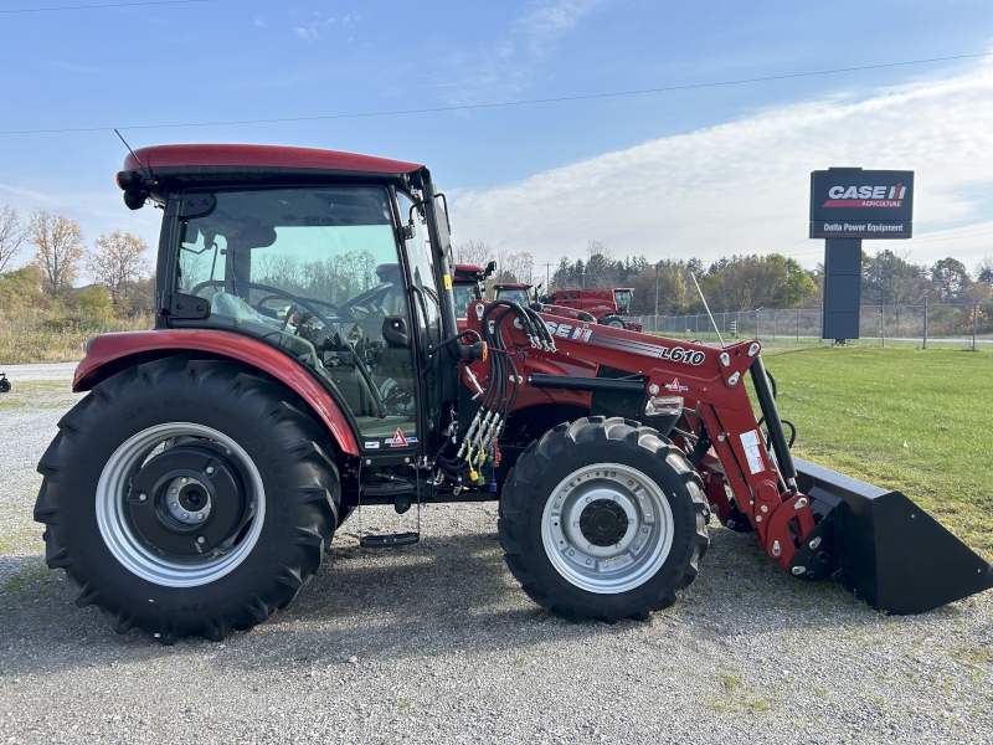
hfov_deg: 67.3
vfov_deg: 53.1
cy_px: 372
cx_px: 496
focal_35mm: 26
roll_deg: -0.7
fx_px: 746
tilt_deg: -2.9
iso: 50
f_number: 1.5
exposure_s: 1/2513
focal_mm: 5.7
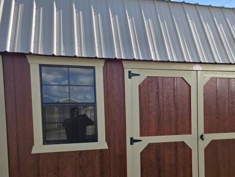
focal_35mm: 34
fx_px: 231
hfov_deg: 53.0
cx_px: 155
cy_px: 124
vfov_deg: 41.0
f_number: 1.7
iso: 80
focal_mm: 6.3
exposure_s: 1/3309
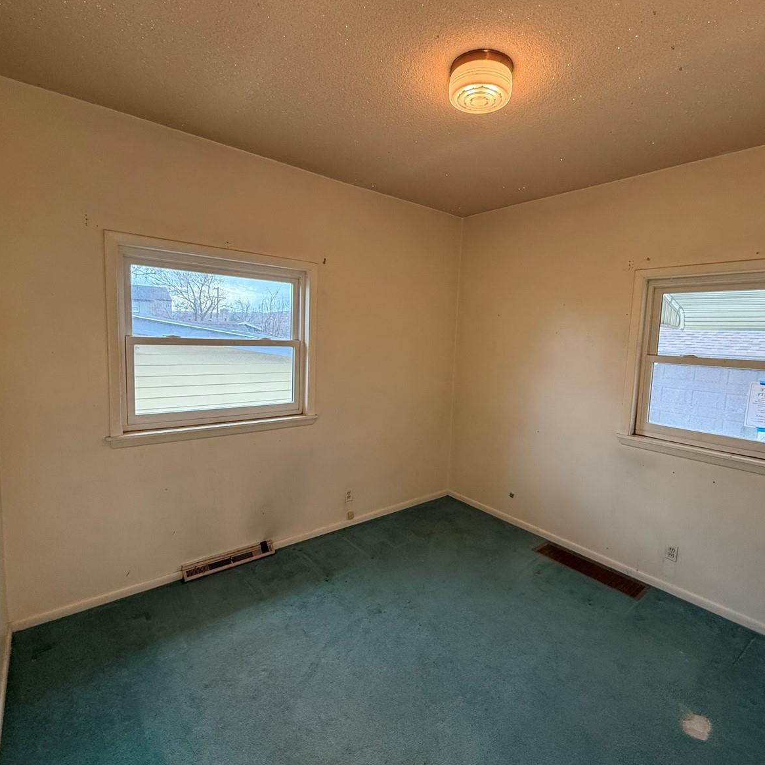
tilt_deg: -5.6
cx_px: 408
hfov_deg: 83.9
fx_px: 425
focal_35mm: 17
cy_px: 377
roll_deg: -2.2
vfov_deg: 84.0
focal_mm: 2.22
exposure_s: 1/120
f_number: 2.2
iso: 400
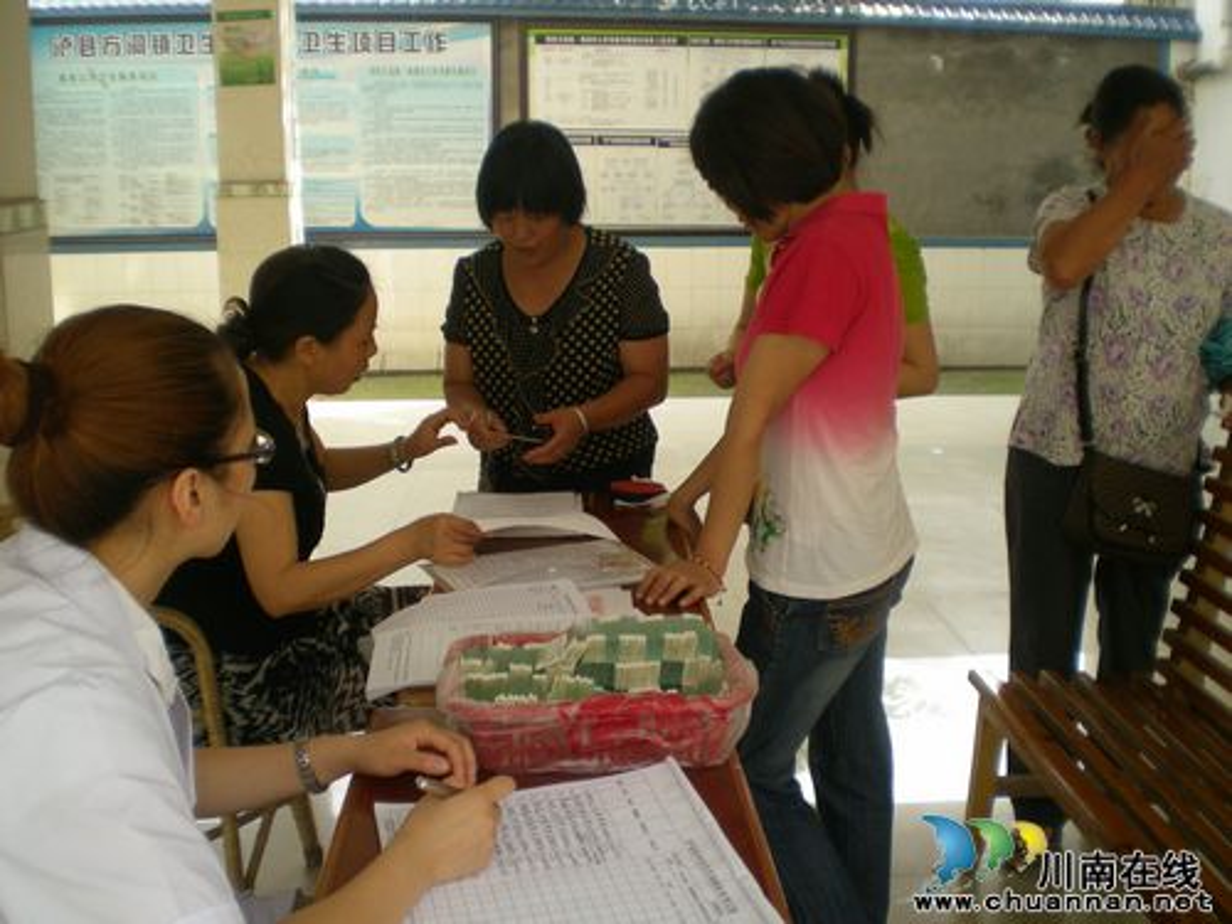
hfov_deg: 49.0
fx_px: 1352
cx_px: 616
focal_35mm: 38
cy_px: 462
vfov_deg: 37.7
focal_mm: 6.3
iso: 61
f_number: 3.1
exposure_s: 1/57.8
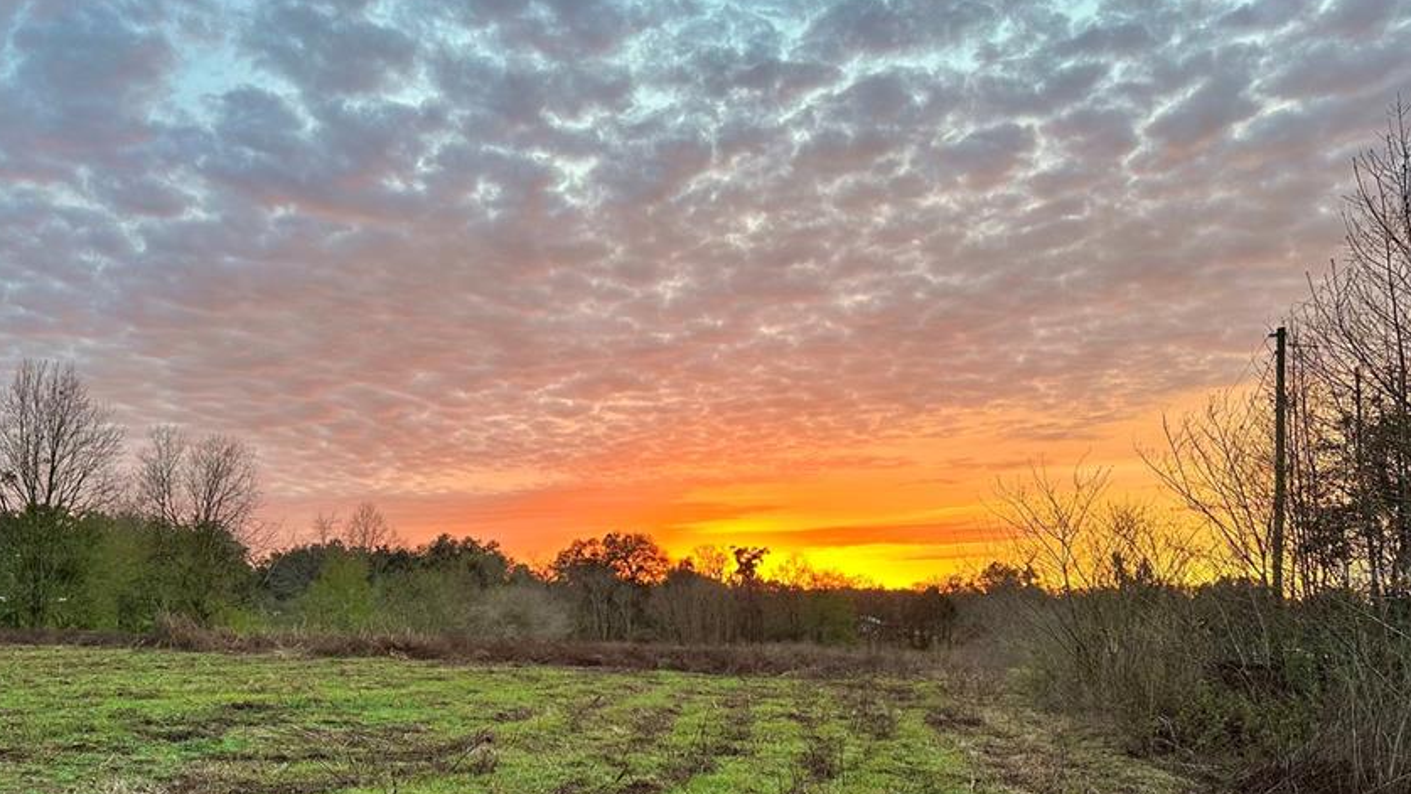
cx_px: 575
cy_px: 573
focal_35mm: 32
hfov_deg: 60.6
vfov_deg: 36.0
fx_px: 1197
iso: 80
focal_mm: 6.86
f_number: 1.78
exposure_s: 1/121
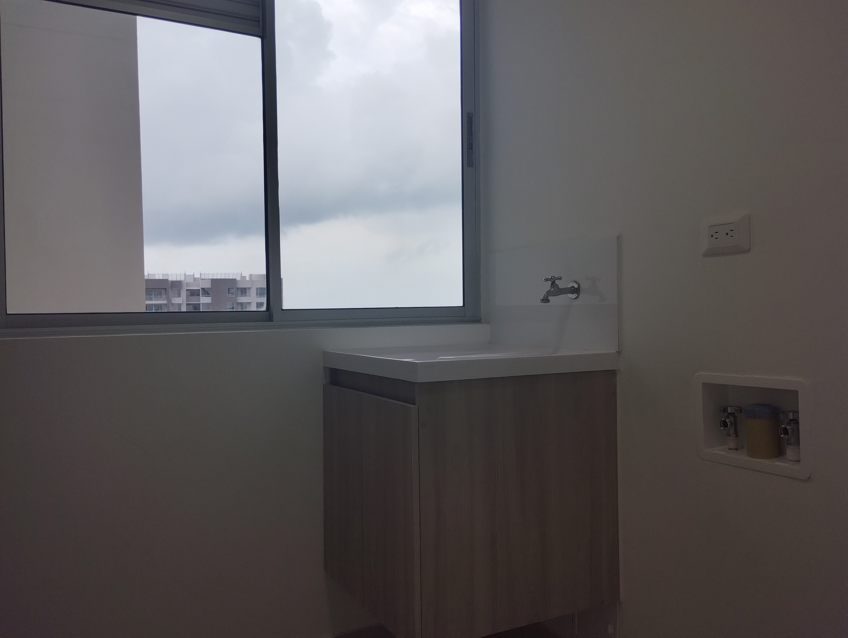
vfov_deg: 49.9
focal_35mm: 28
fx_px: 687
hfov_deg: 63.4
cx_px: 424
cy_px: 319
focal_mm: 4.27
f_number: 1.8
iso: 100
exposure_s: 1/185
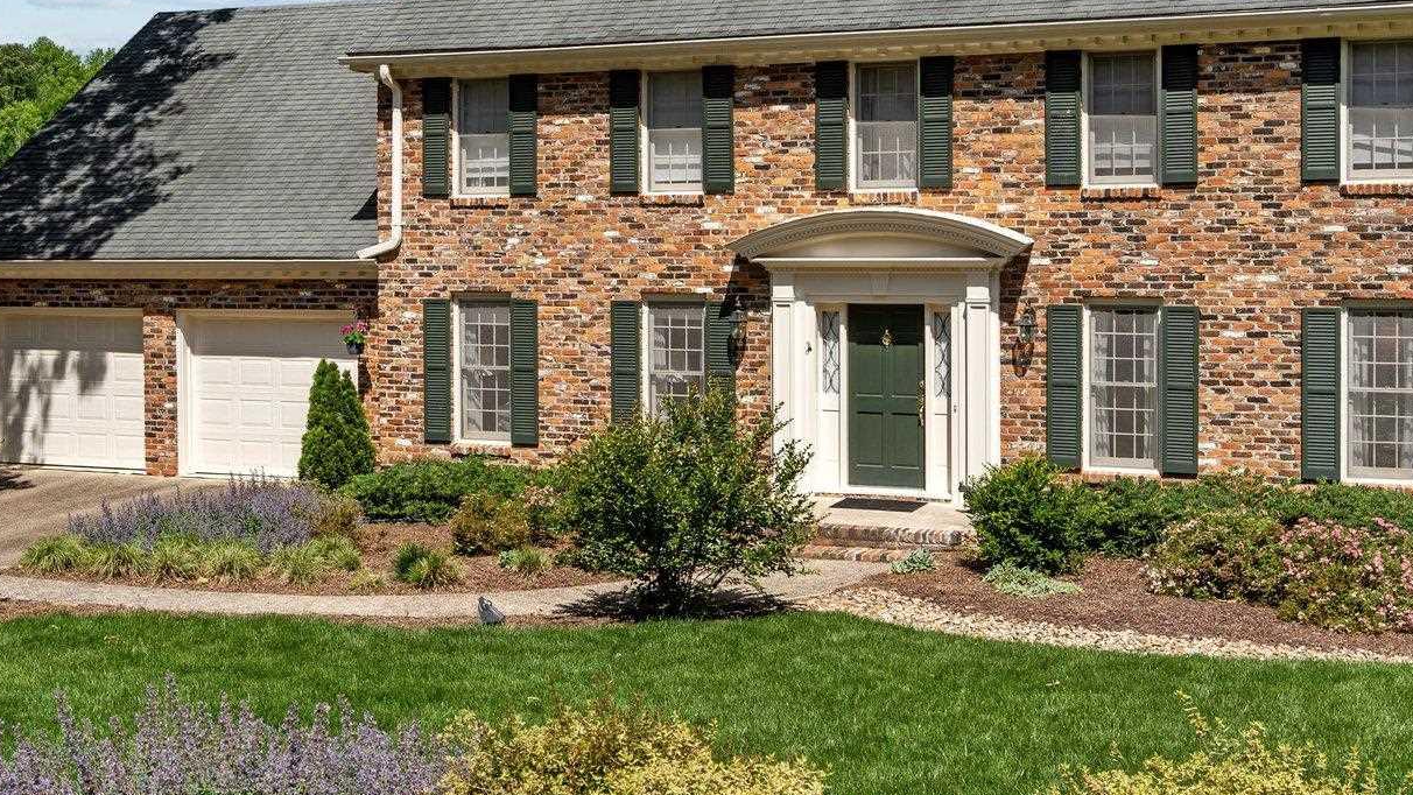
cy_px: 263
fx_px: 1724
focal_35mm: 46
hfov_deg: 44.6
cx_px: 711
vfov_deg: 25.8
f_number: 6.3
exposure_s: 1/100
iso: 100
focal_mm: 26
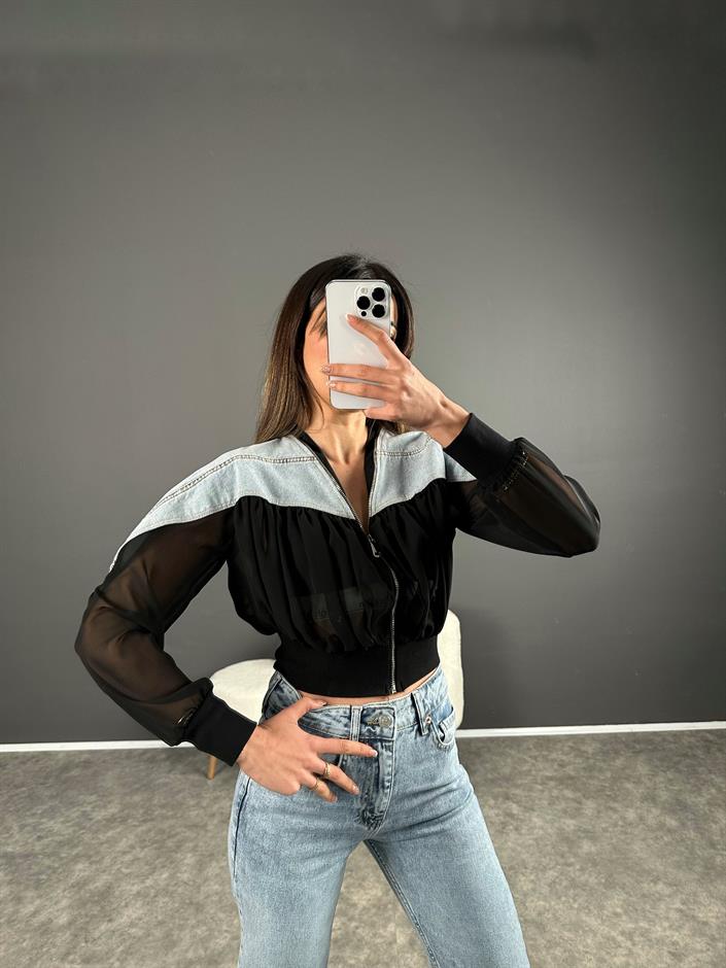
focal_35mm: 24
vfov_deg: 71.6
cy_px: 484
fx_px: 671
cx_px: 363
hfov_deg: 56.8
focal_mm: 6.86
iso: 160
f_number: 1.78
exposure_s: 1/121
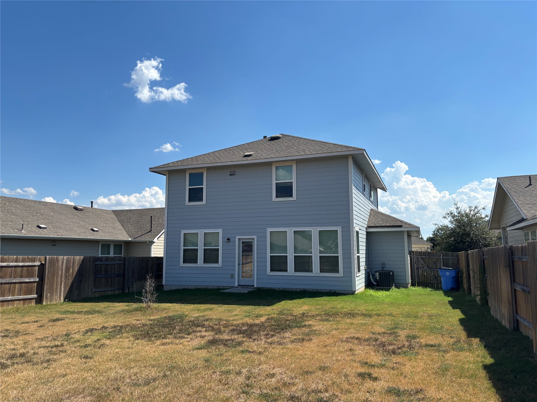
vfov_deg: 53.1
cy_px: 201
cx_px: 268
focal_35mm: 26
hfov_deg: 67.3
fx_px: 403
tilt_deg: +7.5
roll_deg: +0.3
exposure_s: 1/4082
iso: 50
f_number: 1.6
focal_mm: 5.96
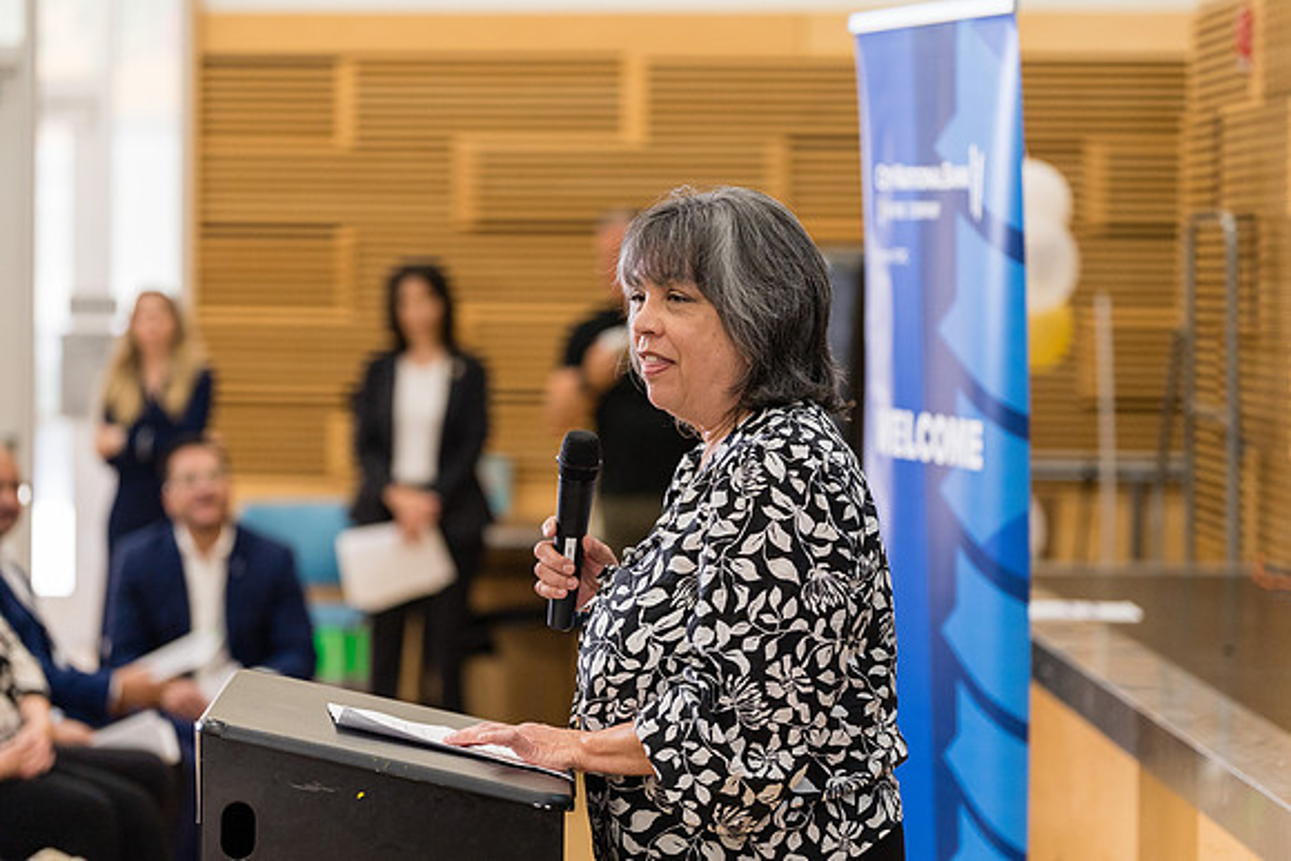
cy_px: 430
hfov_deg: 18.1
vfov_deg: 12.1
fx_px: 4053
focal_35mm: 113
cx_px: 646
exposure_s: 1/250
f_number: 2.8
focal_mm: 113
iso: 1250
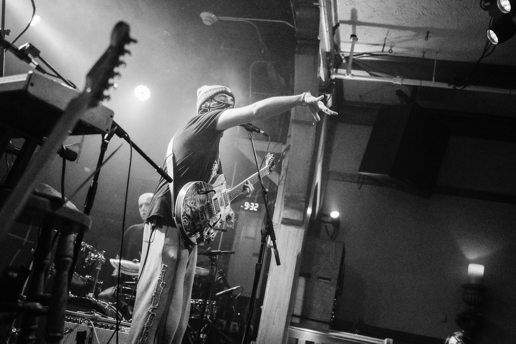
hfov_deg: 48.5
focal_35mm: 40
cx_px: 258
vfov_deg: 33.4
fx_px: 573
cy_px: 172
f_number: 2.8
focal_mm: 40
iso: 12800
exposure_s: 1/160
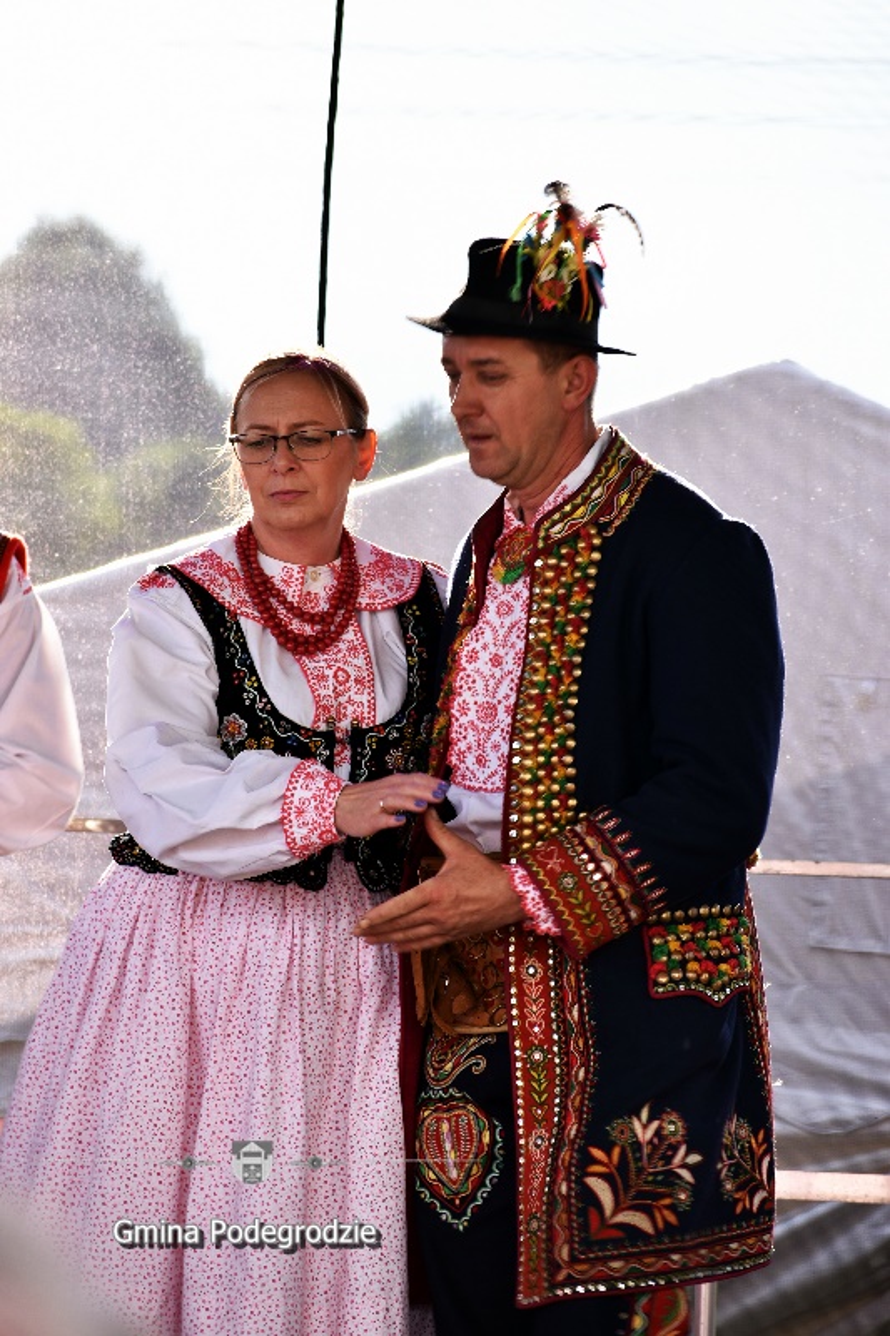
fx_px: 8068
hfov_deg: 6.3
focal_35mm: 218
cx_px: 445
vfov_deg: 9.5
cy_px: 668
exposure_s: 1/80
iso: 100
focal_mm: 145
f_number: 6.3
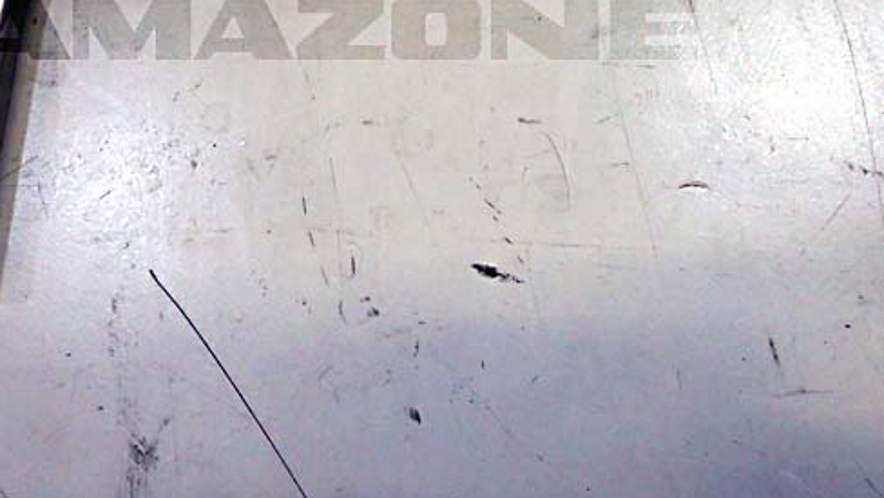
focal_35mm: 40
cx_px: 317
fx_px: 938
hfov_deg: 49.8
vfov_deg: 28.8
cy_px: 71
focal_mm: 5
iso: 800
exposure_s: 1/250
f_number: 3.9
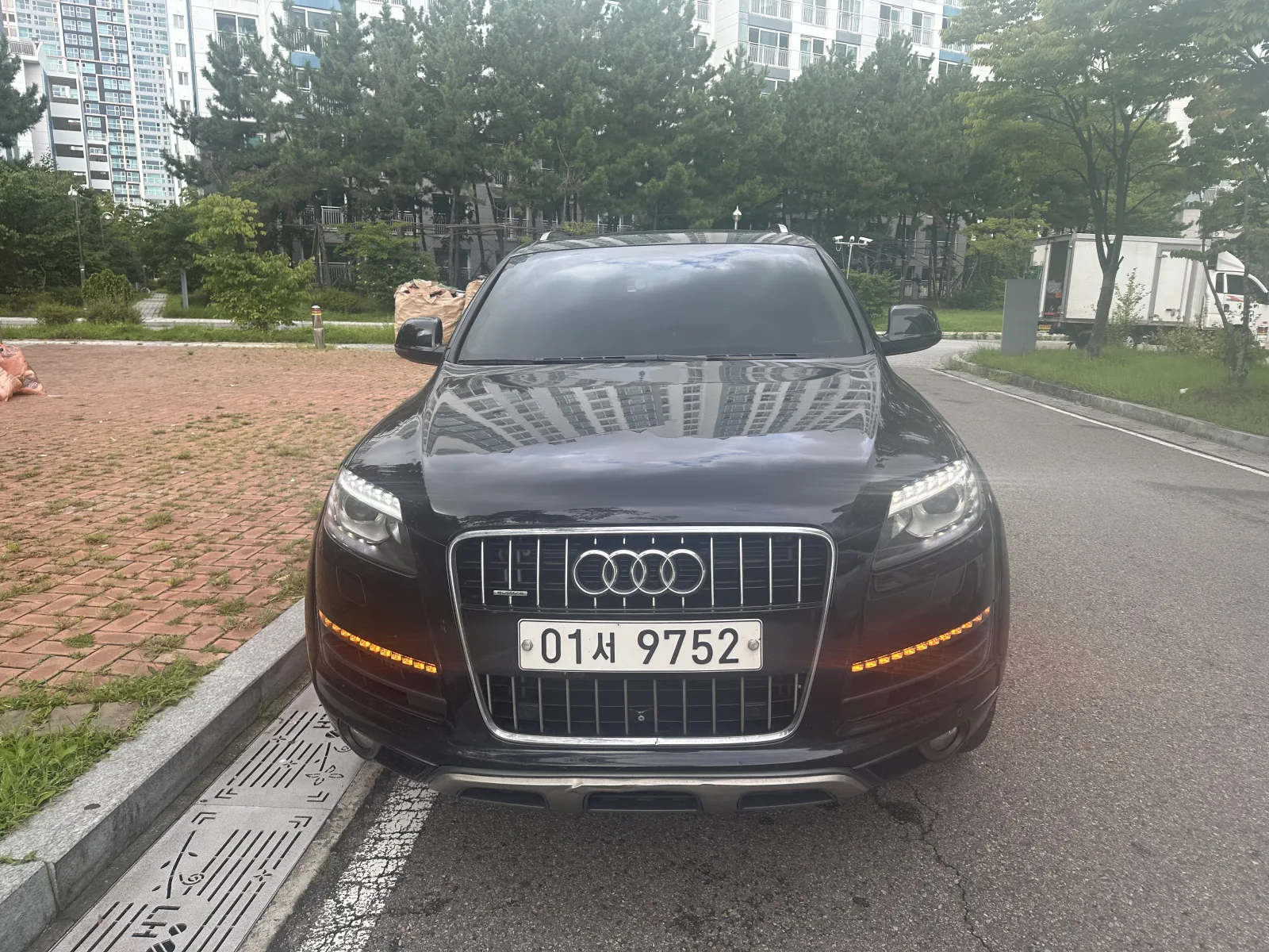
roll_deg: -0.1
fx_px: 880
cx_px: 634
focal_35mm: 24
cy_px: 476
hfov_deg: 71.6
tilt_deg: -12.3
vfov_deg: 56.8
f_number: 1.78
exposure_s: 1/580
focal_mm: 6.86
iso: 80
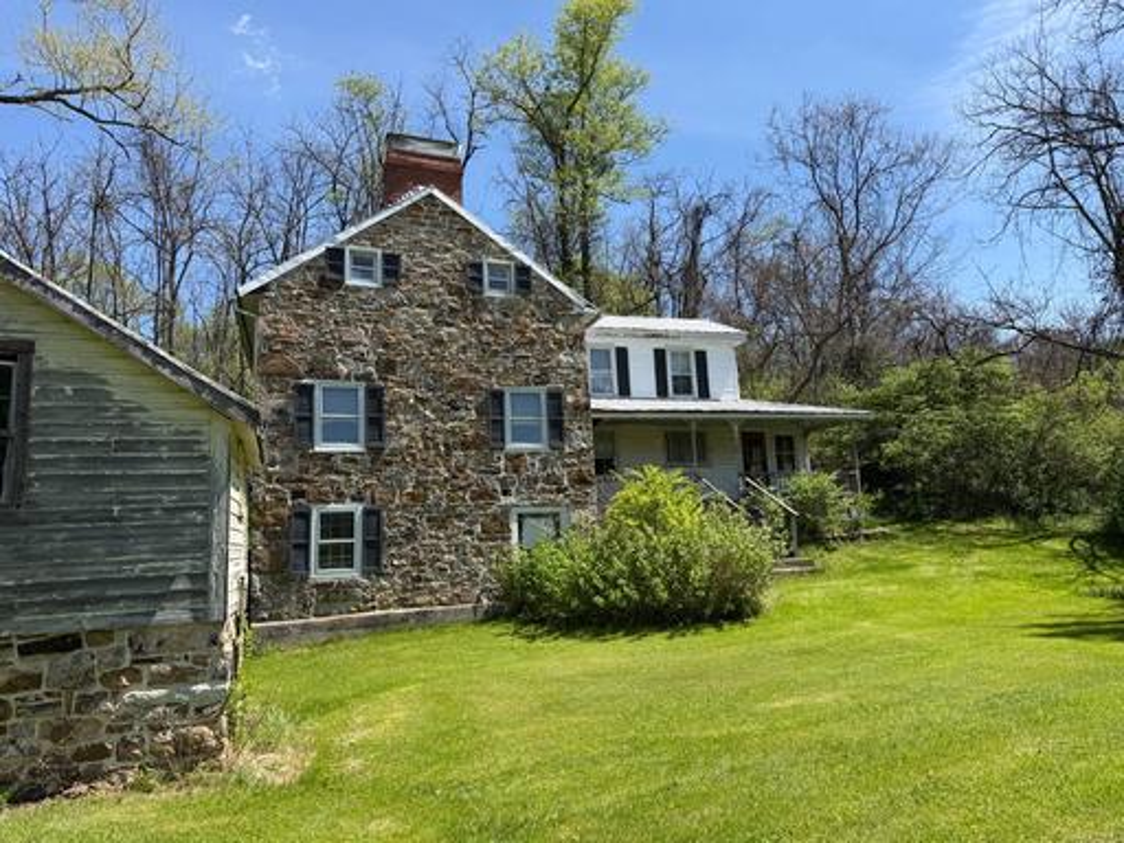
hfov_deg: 71.6
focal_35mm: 24
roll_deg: +2.2
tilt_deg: +9.4
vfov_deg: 56.8
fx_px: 779
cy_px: 422
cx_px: 562
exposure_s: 1/2801
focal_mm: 6.76
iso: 80
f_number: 1.78
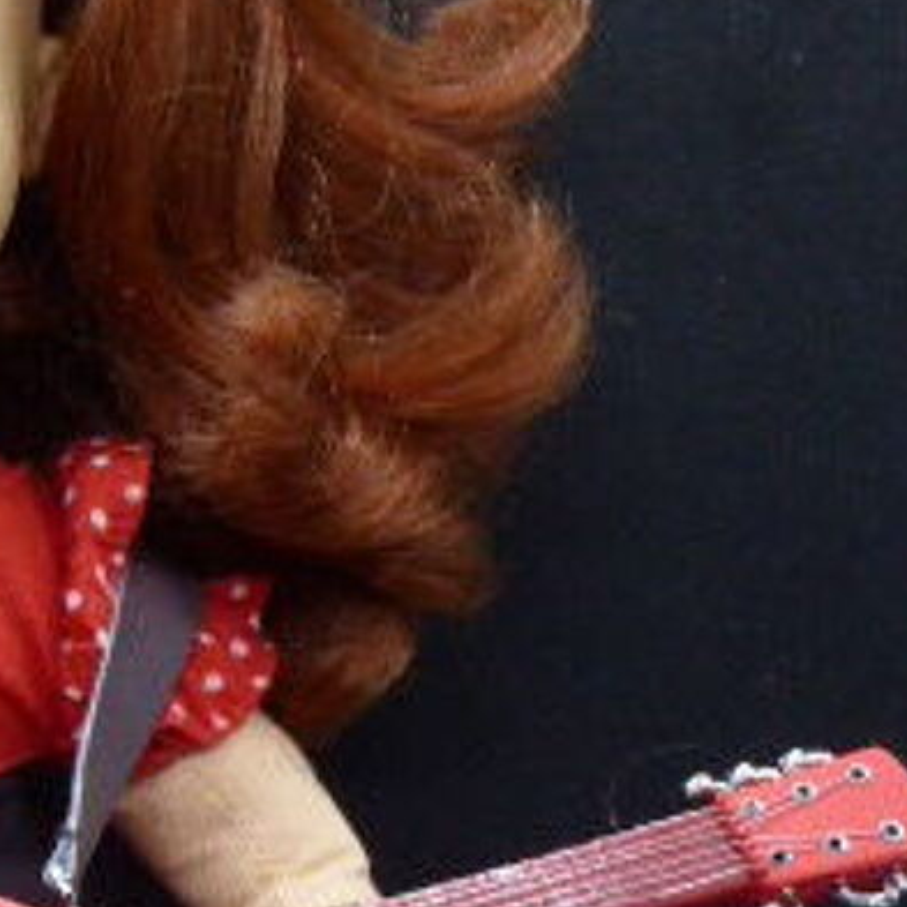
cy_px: 1047
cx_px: -159
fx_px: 2757
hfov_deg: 17.8
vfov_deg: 17.9
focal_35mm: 93
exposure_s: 1/50
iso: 400
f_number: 3.6
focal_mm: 5.4
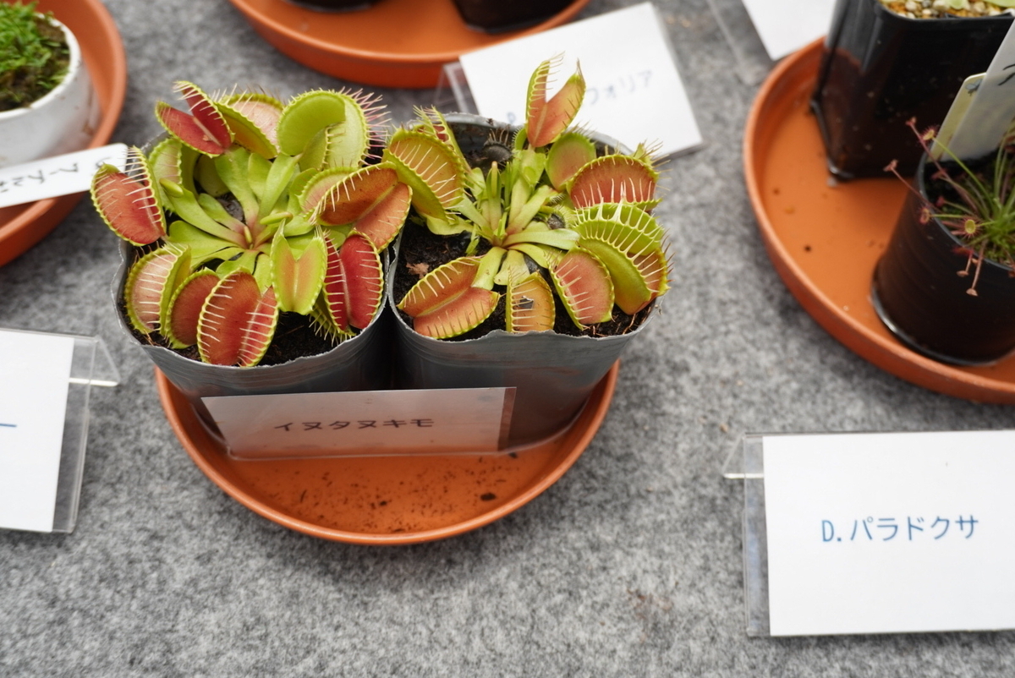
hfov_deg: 51.3
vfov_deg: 35.5
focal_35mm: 38
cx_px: 508
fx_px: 1058
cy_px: 339
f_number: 4.5
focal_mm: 25
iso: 400
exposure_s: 1/320
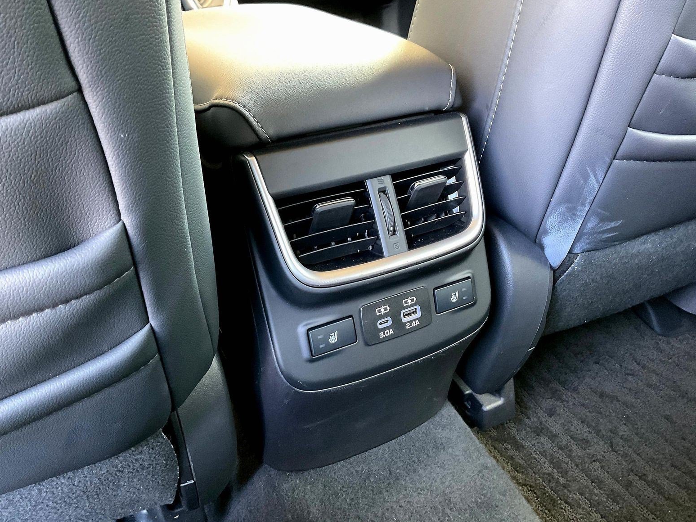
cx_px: 352
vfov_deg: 46.8
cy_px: 261
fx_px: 603
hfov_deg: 60.0
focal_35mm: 30
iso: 320
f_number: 1.8
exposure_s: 1/30
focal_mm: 3
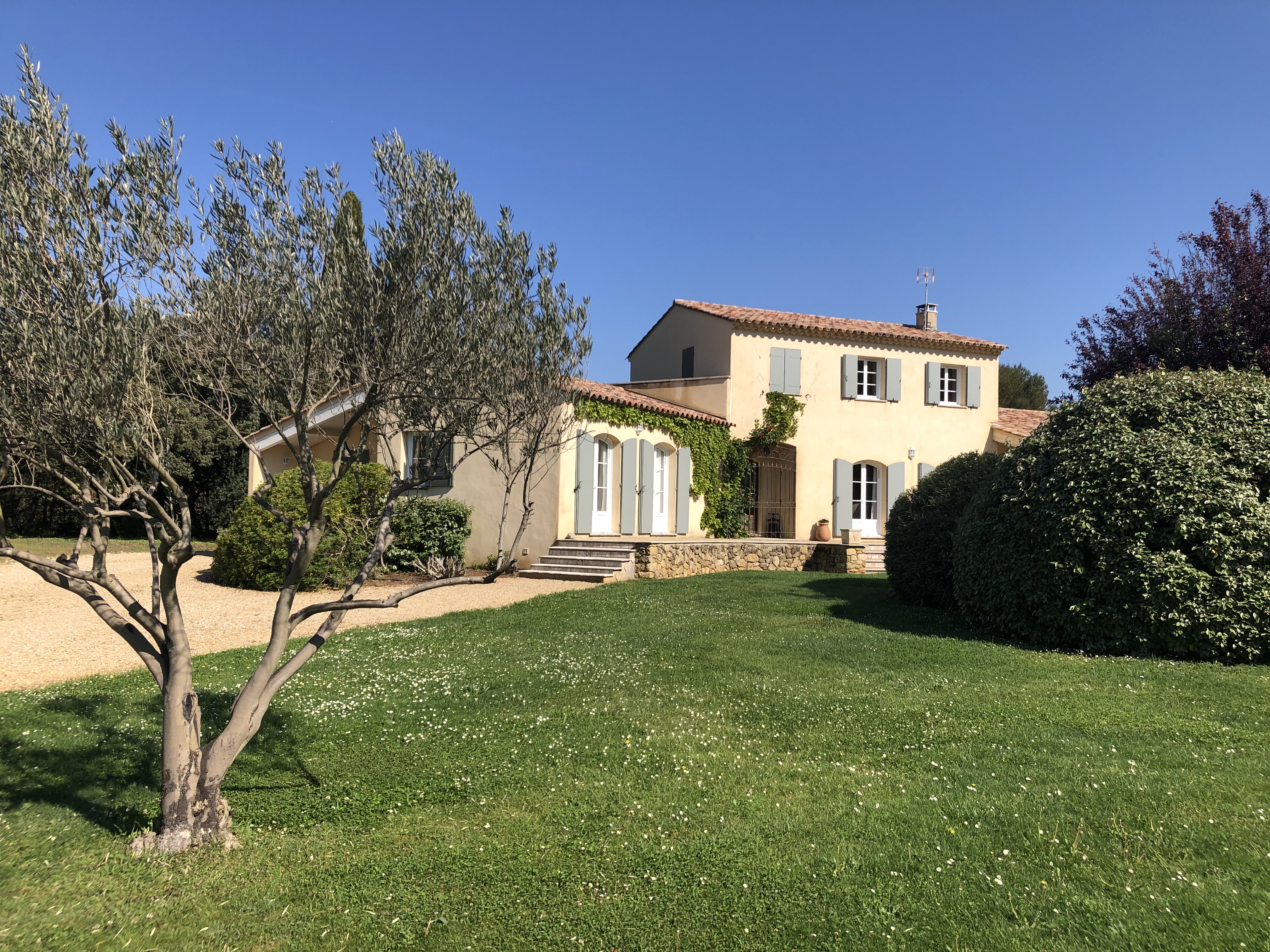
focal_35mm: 28
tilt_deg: +2.9
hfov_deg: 63.4
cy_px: 476
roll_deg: -1.3
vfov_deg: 49.7
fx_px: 1027
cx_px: 635
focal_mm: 3.99
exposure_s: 1/1919
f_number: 1.8
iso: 20
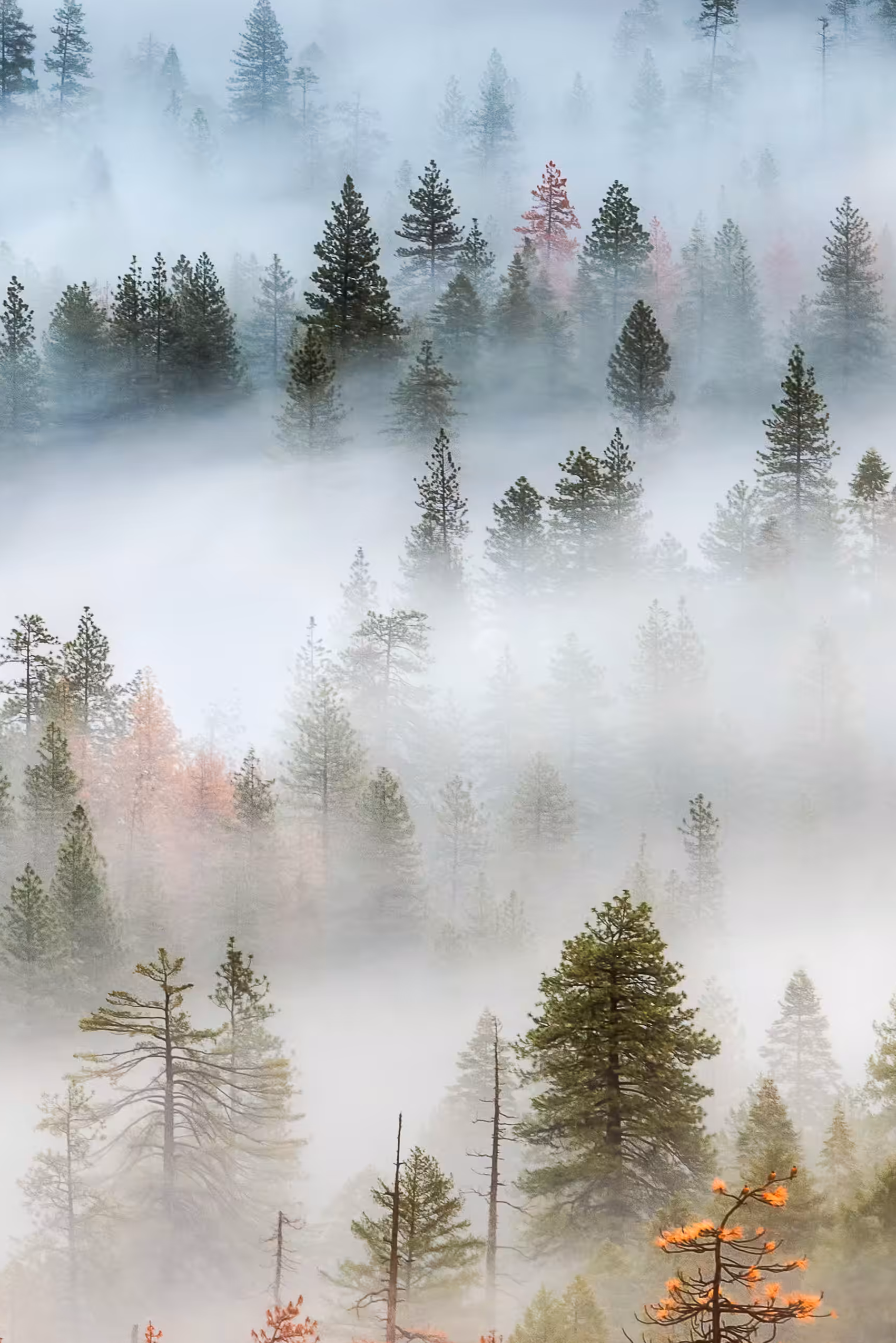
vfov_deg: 5.6
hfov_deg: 3.8
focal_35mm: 366
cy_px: -9
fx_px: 13650
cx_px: 406
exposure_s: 1/30
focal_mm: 155
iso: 1000
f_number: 16
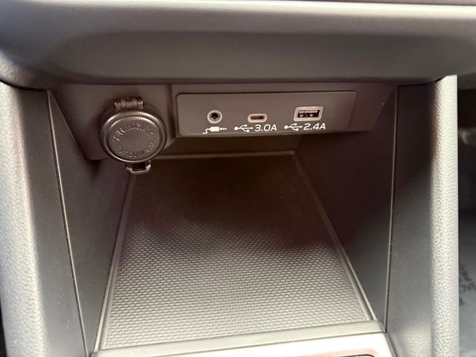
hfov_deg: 71.6
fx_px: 330
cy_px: 178
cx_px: 238
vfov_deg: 56.8
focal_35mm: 24
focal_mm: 6.76
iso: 1000
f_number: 1.78
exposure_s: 1/35
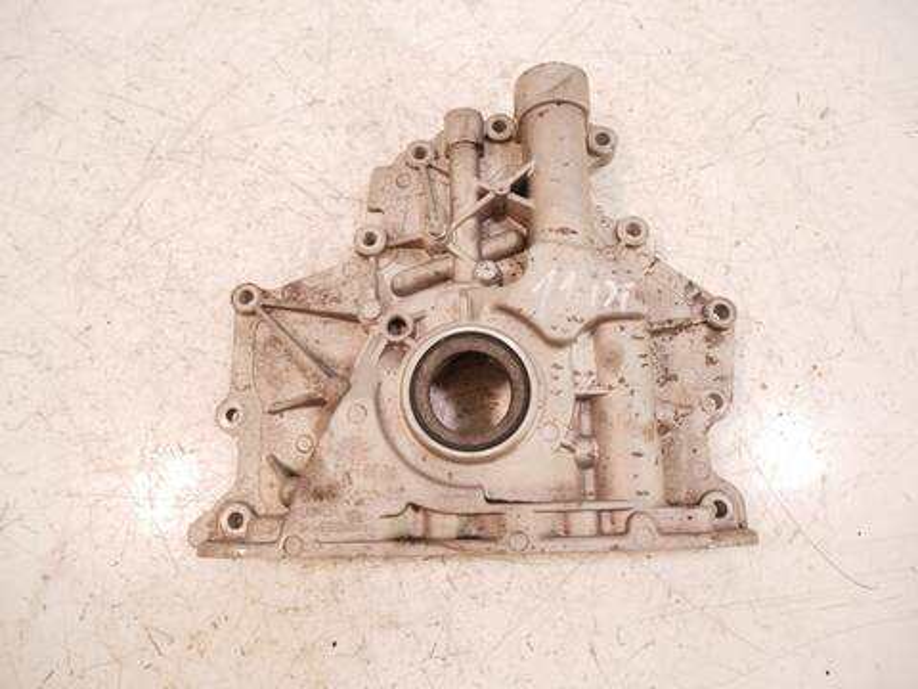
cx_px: 459
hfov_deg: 71.6
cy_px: 344
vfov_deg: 56.8
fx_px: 636
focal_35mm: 24
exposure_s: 1/60
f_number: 3.5
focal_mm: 12
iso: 640
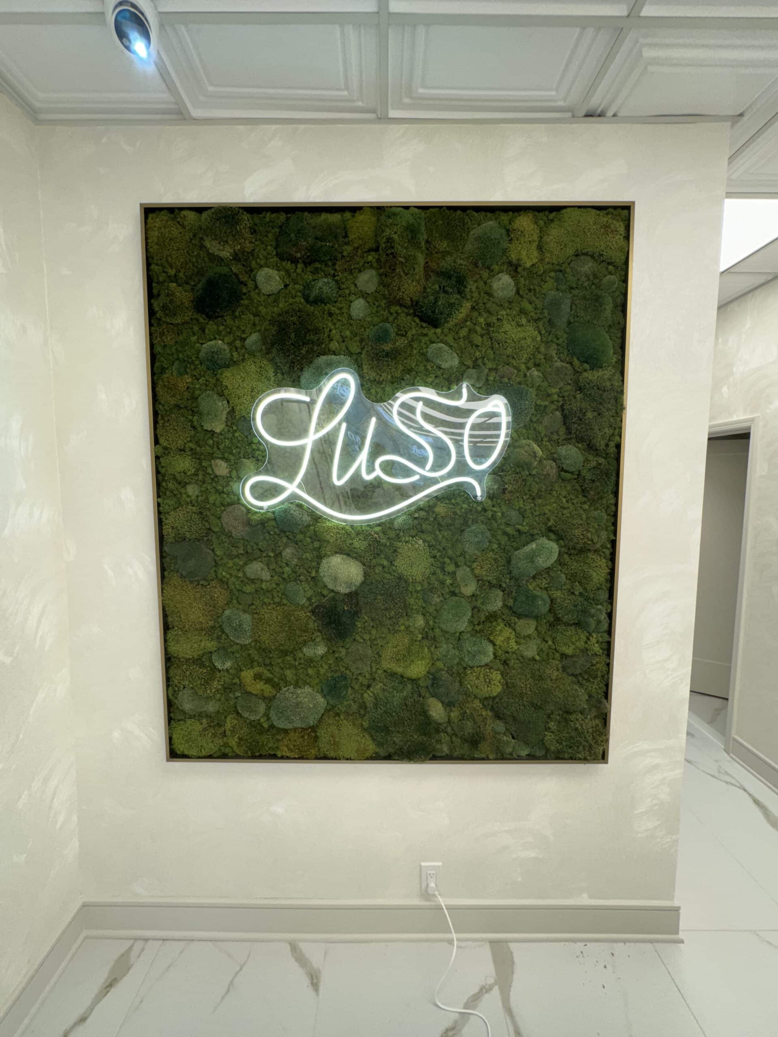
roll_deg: -0.7
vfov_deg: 102.1
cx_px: 389
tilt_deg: -5.3
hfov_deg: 85.7
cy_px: 518
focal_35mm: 14
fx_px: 420
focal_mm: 2.22
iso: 125
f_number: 2.2
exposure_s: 1/120
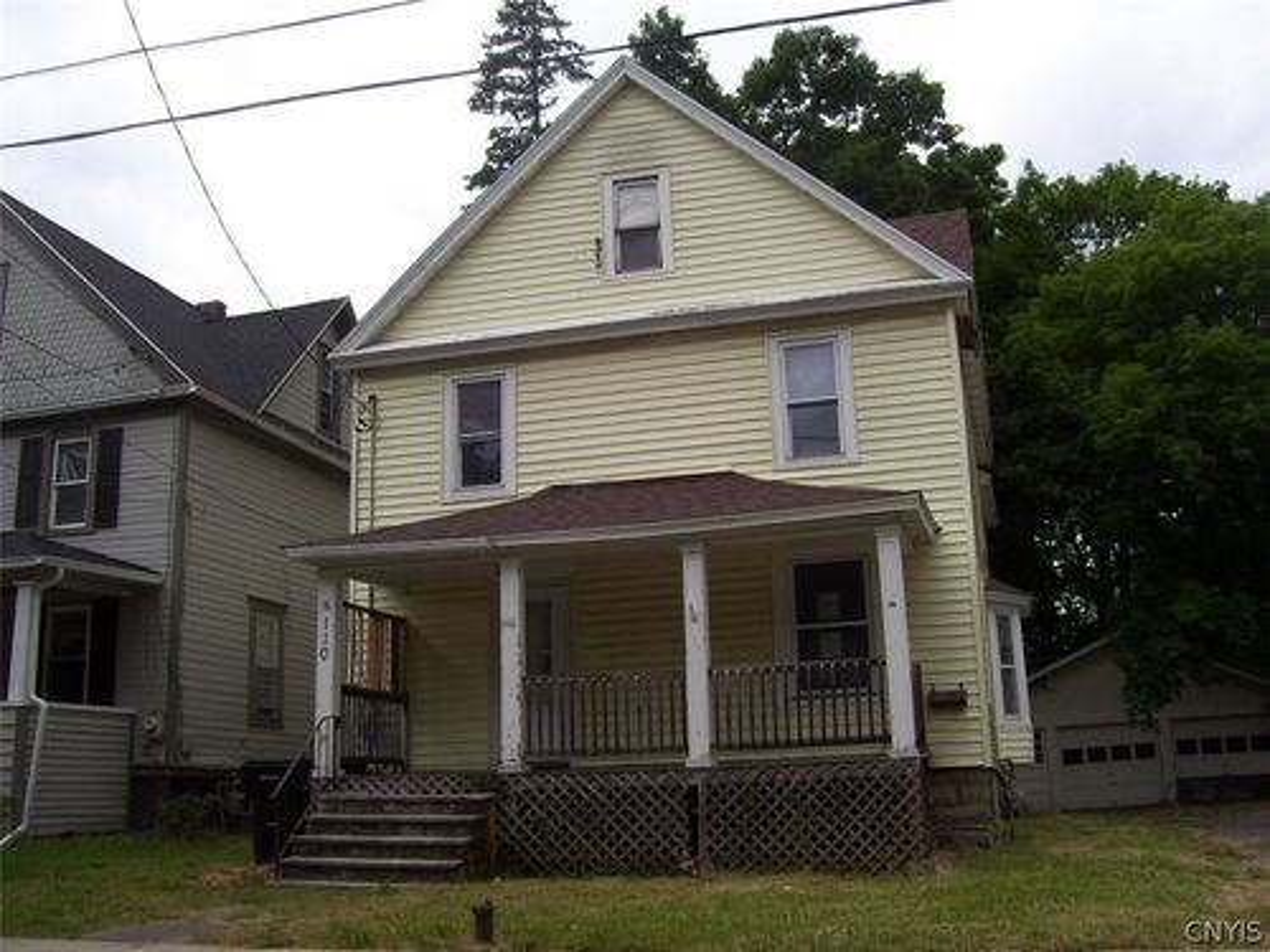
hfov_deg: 51.4
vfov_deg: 39.7
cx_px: 635
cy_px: 476
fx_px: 1321
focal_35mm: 36
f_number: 4.8
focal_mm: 6
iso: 80
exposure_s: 1/500
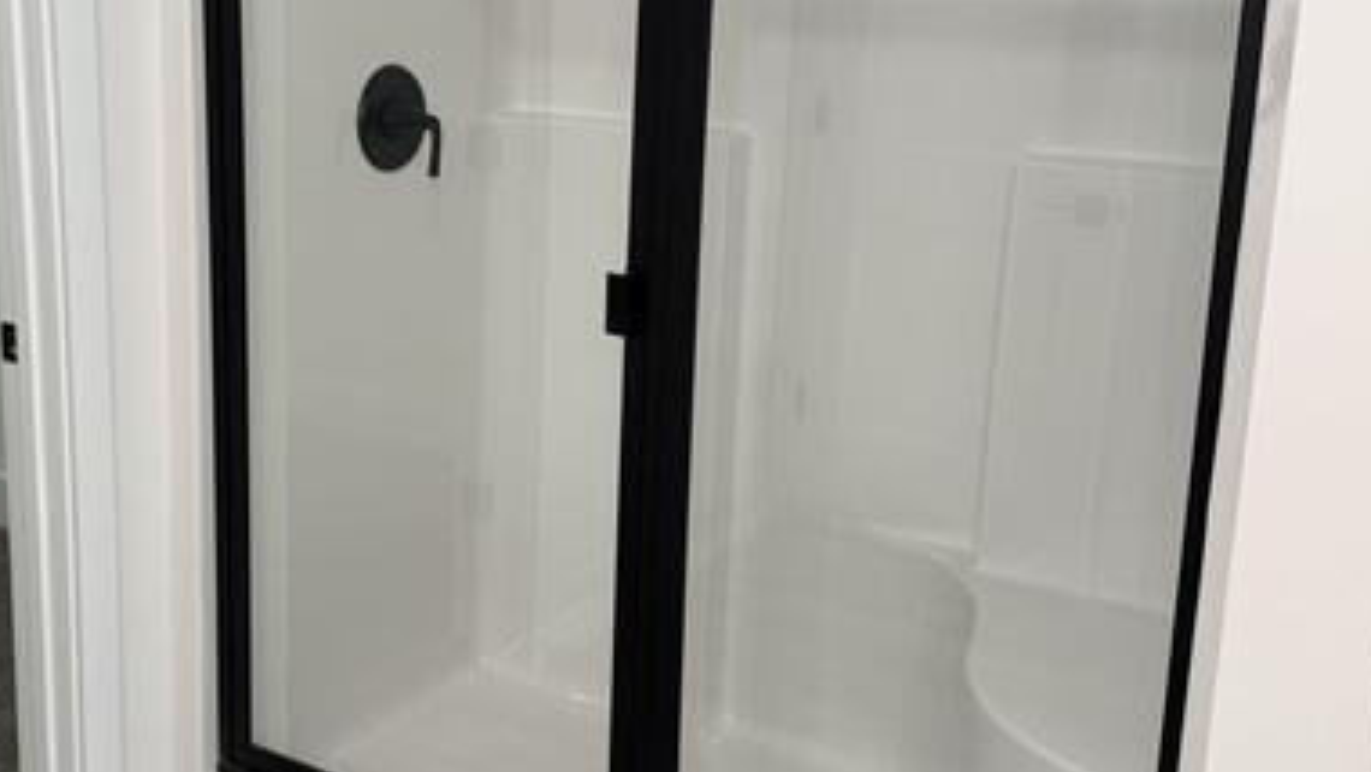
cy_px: 310
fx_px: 1600
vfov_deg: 27.1
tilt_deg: -13.5
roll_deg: -1.0
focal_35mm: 44
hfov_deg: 45.7
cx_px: 469
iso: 160
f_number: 1.78
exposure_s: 1/120
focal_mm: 6.76
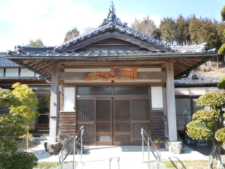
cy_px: 84
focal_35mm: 28
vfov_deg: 49.7
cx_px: 112
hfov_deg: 63.4
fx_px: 182
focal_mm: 5
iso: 100
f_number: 3.7
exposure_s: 1/160
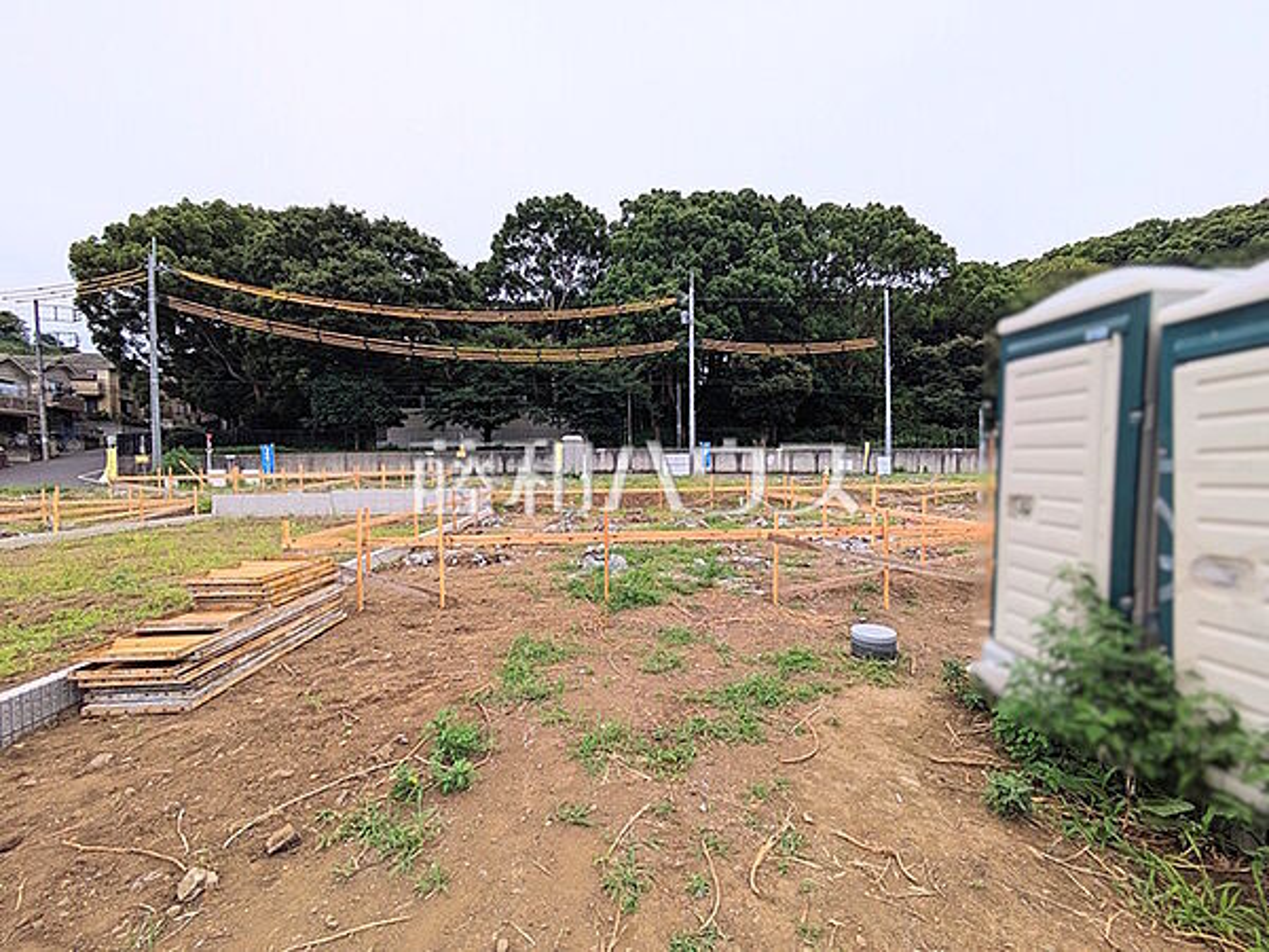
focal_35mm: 14
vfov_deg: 85.7
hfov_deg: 102.1
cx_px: 634
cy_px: 476
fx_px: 513
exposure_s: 1/1527
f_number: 2.2
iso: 50
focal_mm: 1.83
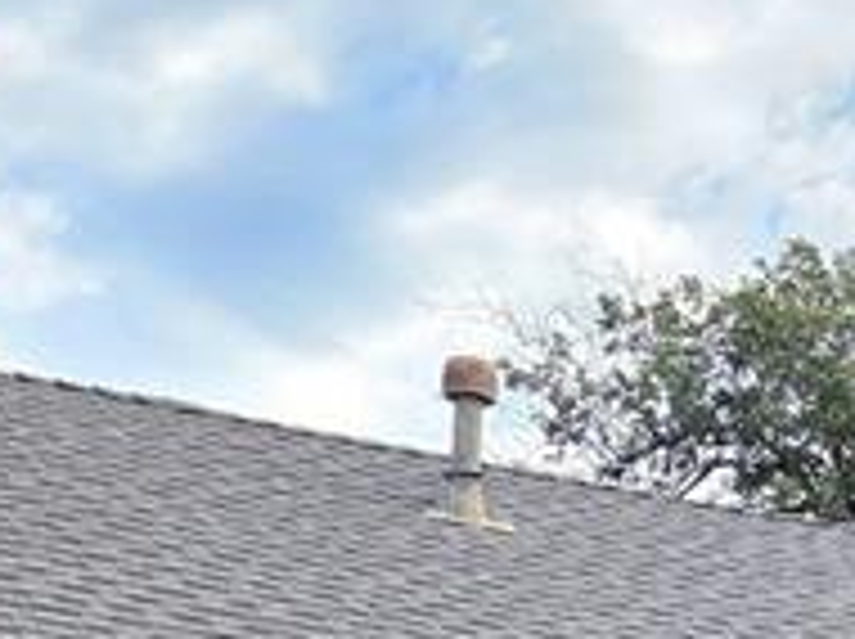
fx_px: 3059
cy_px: 1314
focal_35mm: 124
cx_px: 1089
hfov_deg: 15.2
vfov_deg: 10.8
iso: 80
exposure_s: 1/3333
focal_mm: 5.4
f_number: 1.8
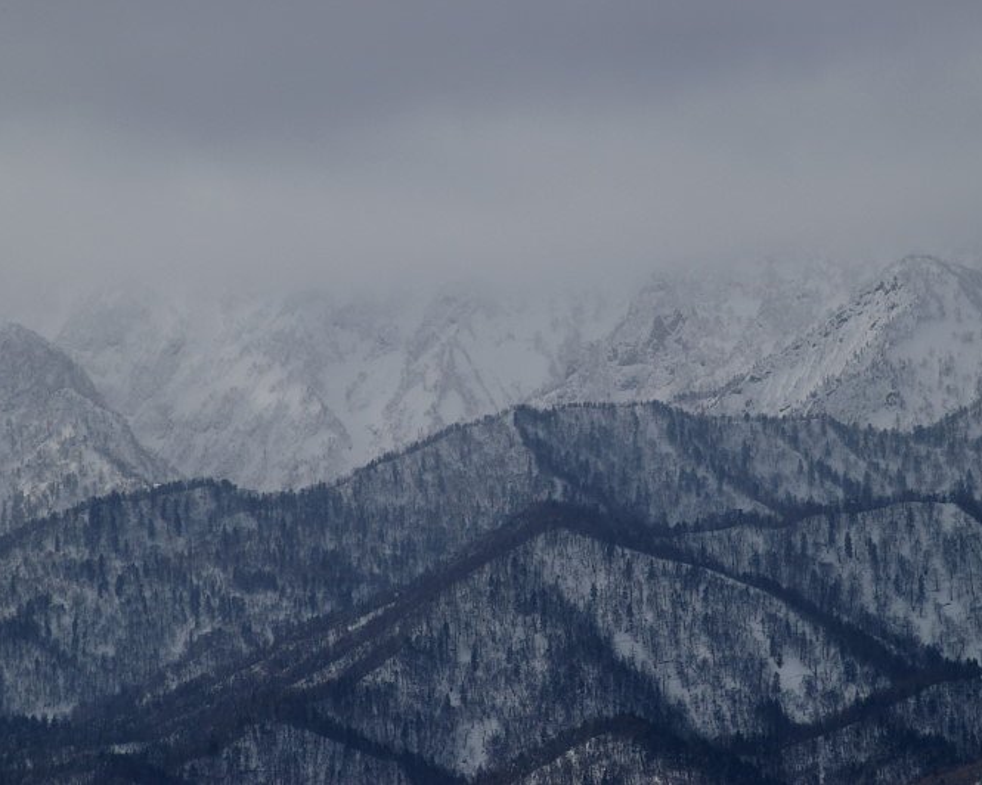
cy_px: 392
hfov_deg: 6.0
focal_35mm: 322
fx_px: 9358
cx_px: 589
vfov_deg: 4.8
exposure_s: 1/1000
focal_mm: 190
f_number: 10
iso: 200
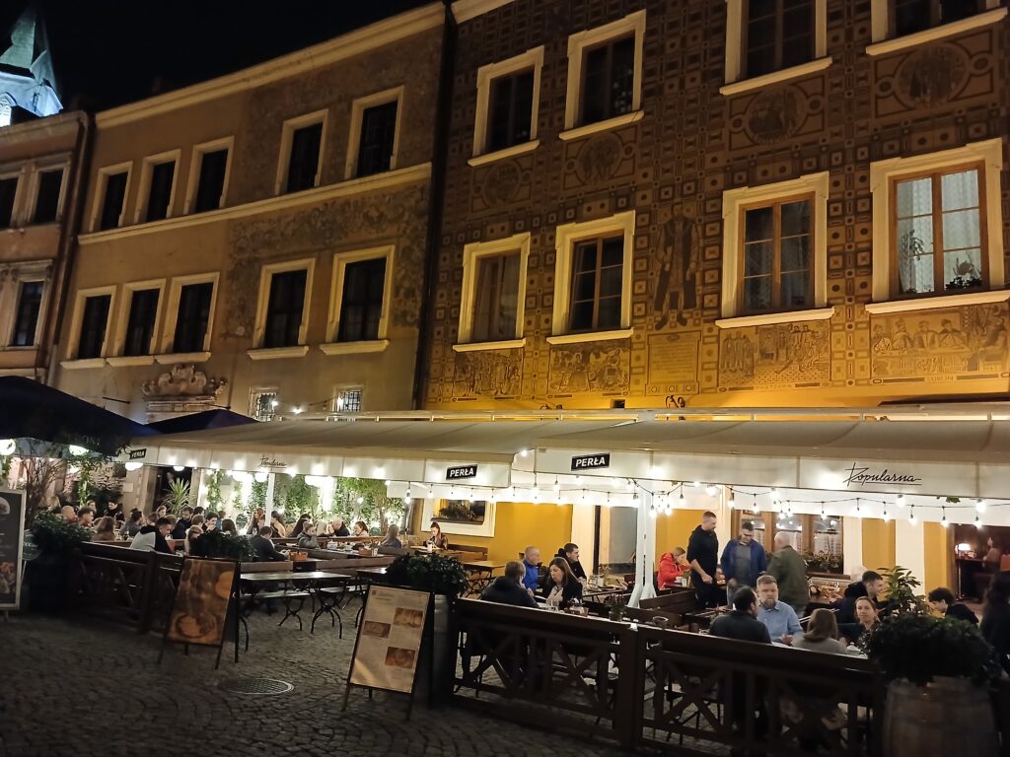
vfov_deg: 51.4
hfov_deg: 65.3
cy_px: 378
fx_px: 788
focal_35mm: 27
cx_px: 505
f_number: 1.8
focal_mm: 3.98
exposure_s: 1/20
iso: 500
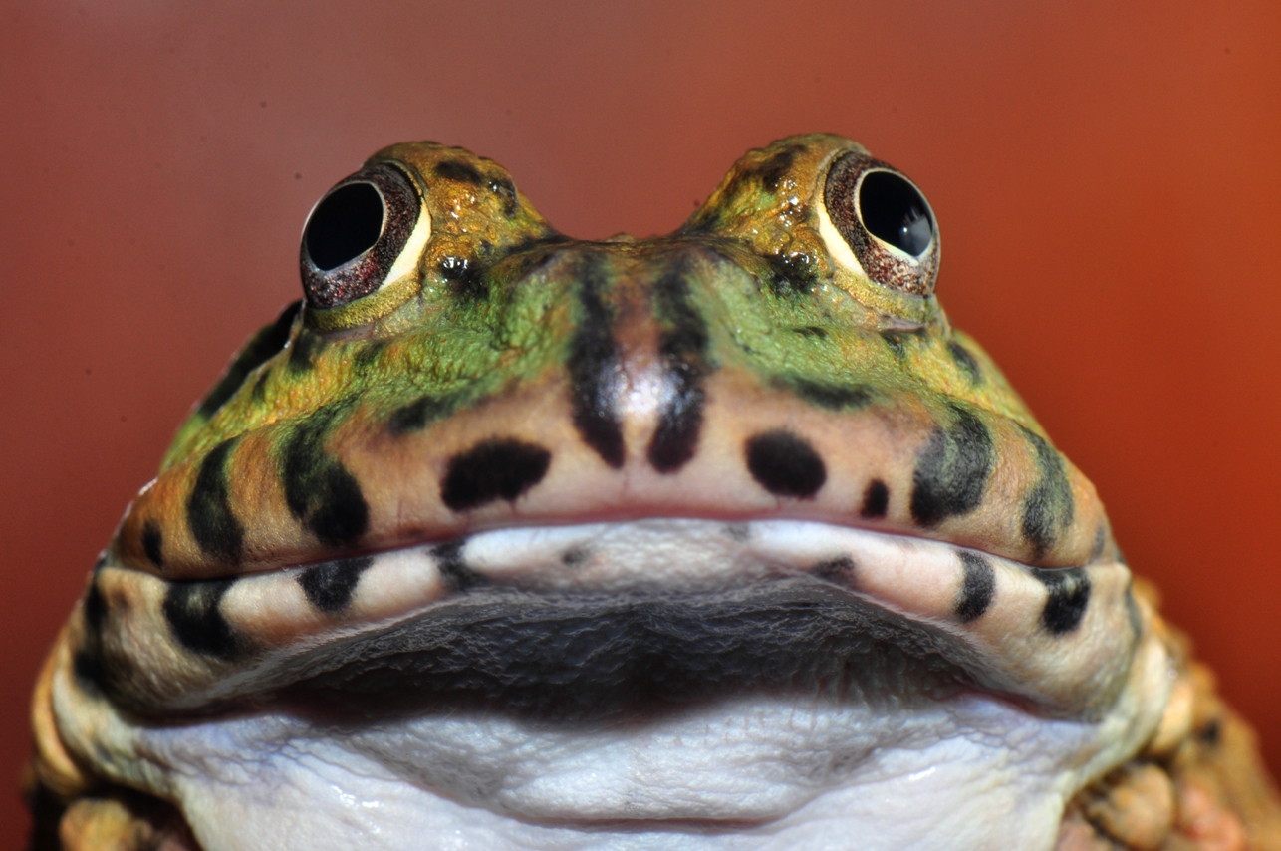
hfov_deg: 13.1
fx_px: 5597
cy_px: 426
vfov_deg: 8.7
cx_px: 640
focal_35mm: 158
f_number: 22
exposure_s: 1/200
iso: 250
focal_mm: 105
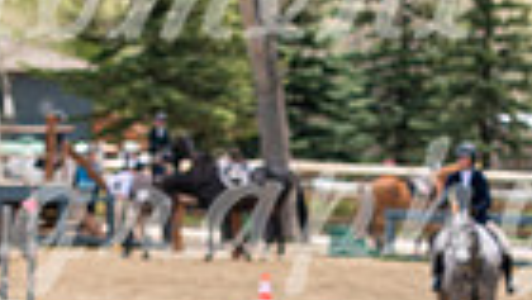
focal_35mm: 434
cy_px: -2
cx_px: -524
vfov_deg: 2.8
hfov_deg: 4.9
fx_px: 6127
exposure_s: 1/320
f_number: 5.6
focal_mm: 100
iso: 100
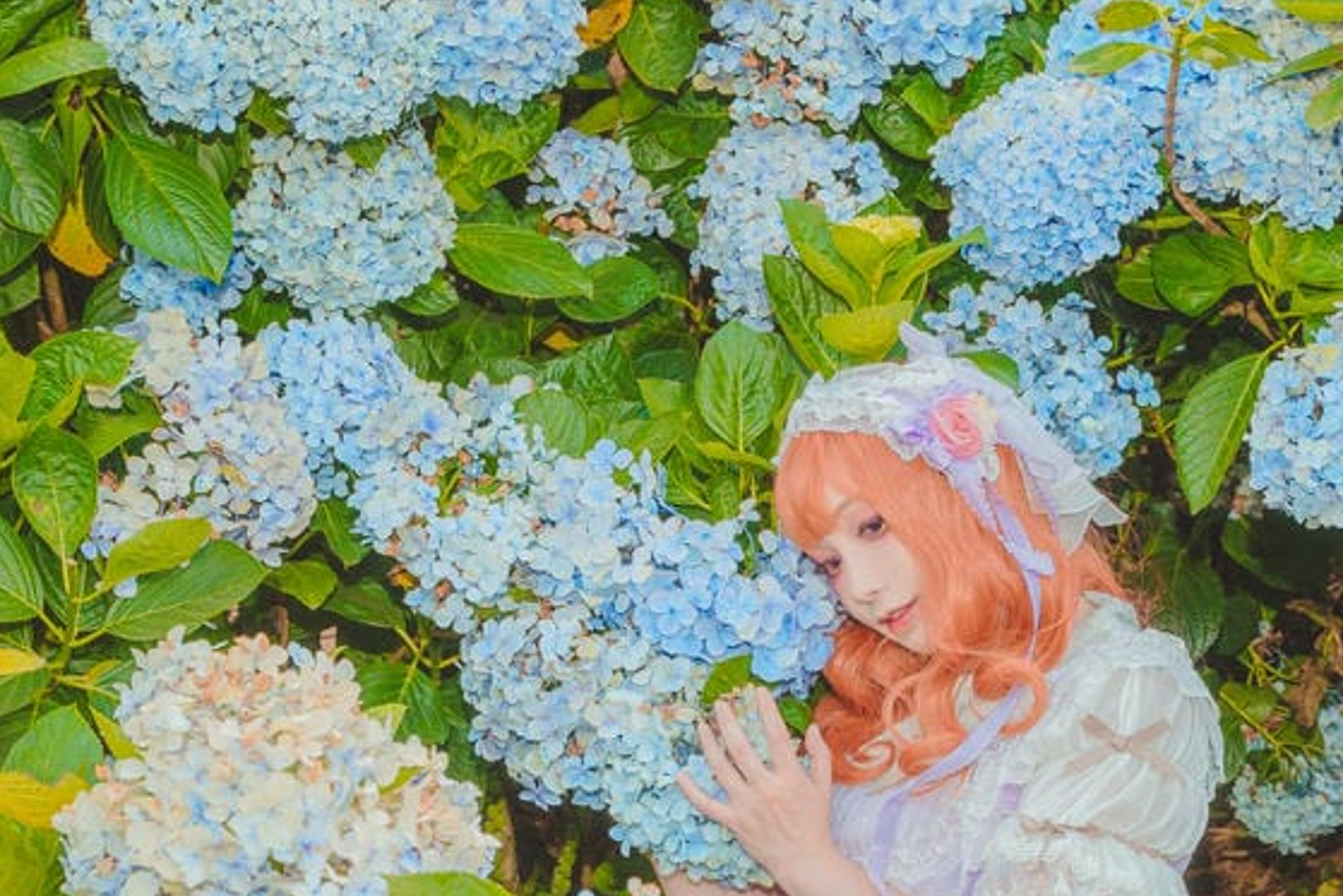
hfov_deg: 27.6
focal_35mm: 73
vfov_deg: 18.6
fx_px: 2724
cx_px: 862
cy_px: 572
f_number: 5.6
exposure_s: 1/200
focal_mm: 34
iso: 250
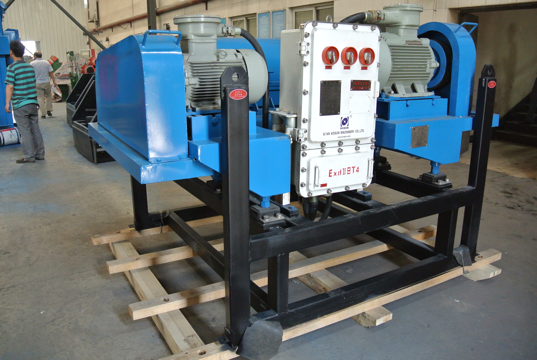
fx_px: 433
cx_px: 268
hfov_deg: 63.6
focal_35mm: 29
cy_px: 180
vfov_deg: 45.1
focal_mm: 11
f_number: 3.5
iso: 800
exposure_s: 1/125
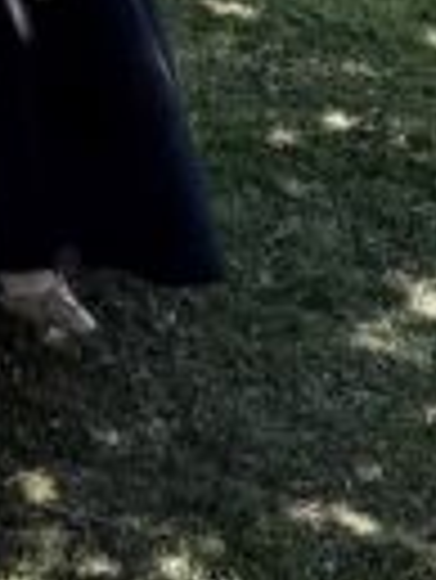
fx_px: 3202
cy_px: -490
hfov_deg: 7.6
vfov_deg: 9.8
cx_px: -351
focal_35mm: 191
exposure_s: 1/3425
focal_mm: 6.76
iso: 80
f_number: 1.78
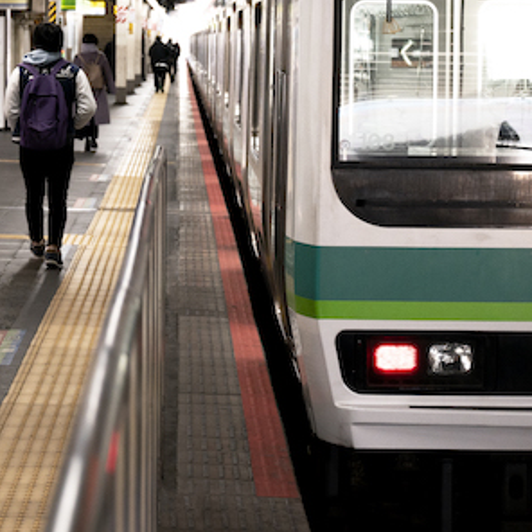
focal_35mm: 131
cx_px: 171
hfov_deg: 13.3
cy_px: 89
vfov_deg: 13.2
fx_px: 2278
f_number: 4
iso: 1250
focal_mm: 57
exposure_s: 1/250
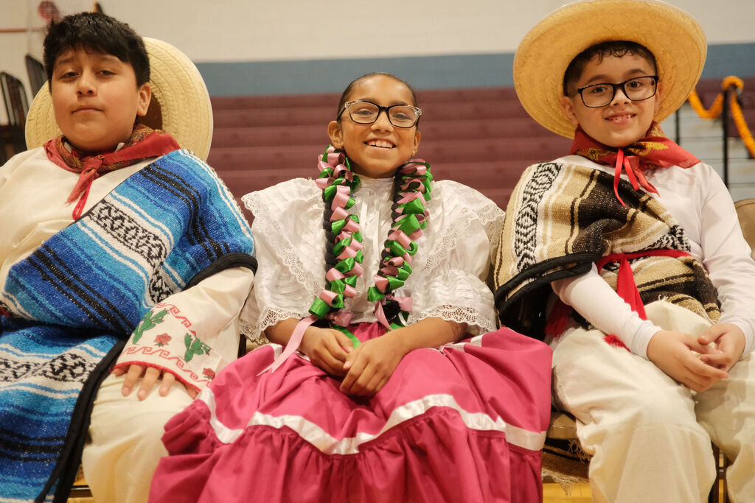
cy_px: 252
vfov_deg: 28.1
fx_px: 1007
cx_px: 378
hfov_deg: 41.1
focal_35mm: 48
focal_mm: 32
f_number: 1.8
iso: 3200
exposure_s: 1/250
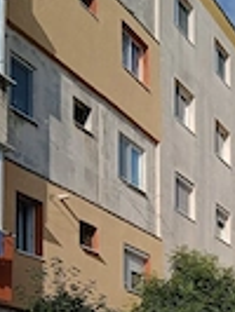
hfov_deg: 18.3
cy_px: 406
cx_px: 254
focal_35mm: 78
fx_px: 705
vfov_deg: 22.4
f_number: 1.8
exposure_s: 1/1000
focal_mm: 3.98
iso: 20
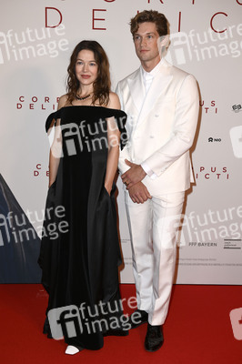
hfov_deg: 26.9
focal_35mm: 50
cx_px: 121
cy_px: 182
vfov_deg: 39.6
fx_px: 505
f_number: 6.3
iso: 400
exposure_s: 1/250
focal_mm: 50
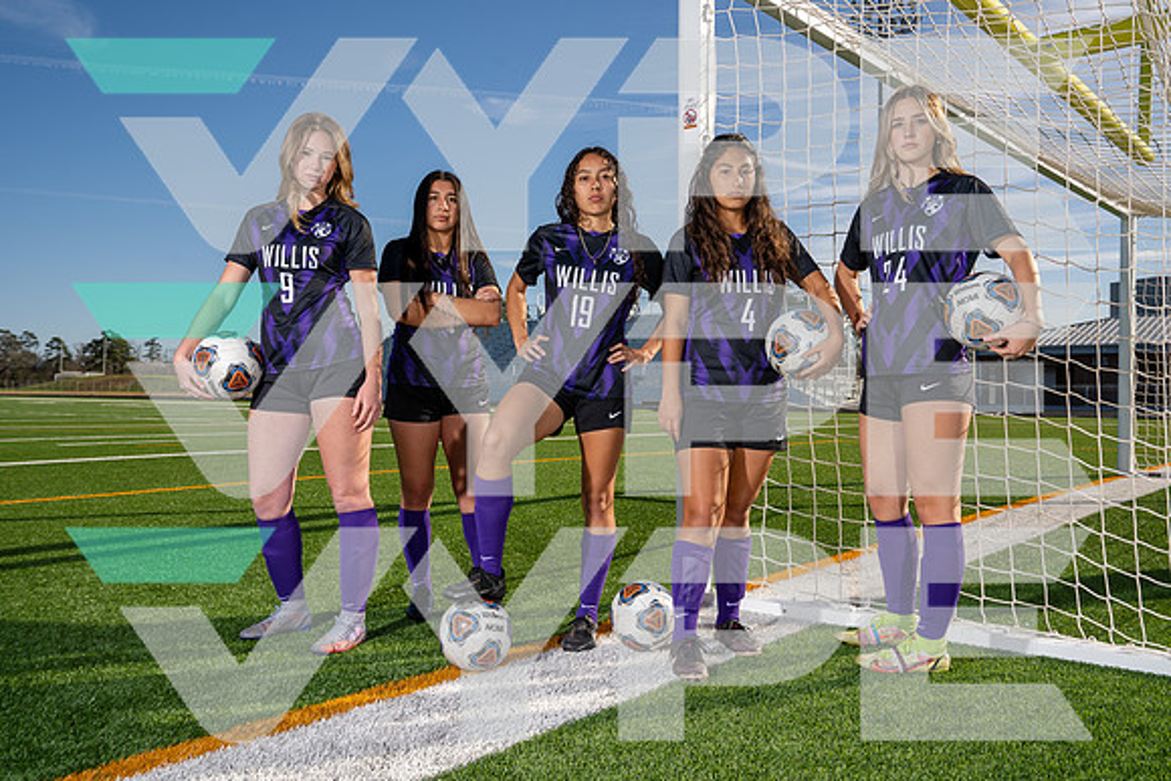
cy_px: 390
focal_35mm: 31
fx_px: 1009
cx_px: 586
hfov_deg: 60.3
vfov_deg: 42.3
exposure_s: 1/250
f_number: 8
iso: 100
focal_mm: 31
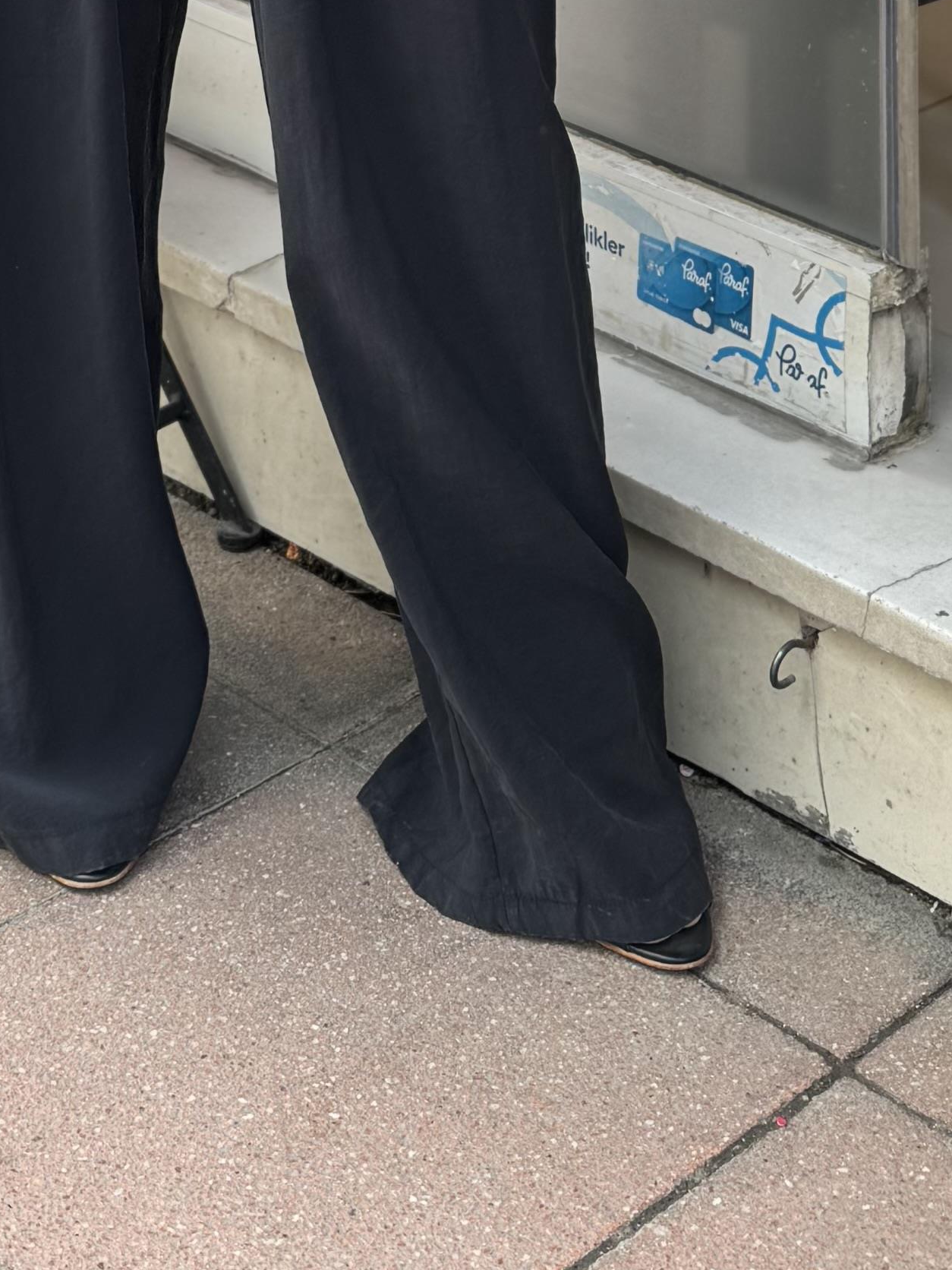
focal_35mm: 82
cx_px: 344
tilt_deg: -4.9
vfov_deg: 19.8
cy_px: -765
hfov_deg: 18.0
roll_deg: +0.2
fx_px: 3007
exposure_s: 1/212
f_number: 1.78
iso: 64
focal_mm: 6.76
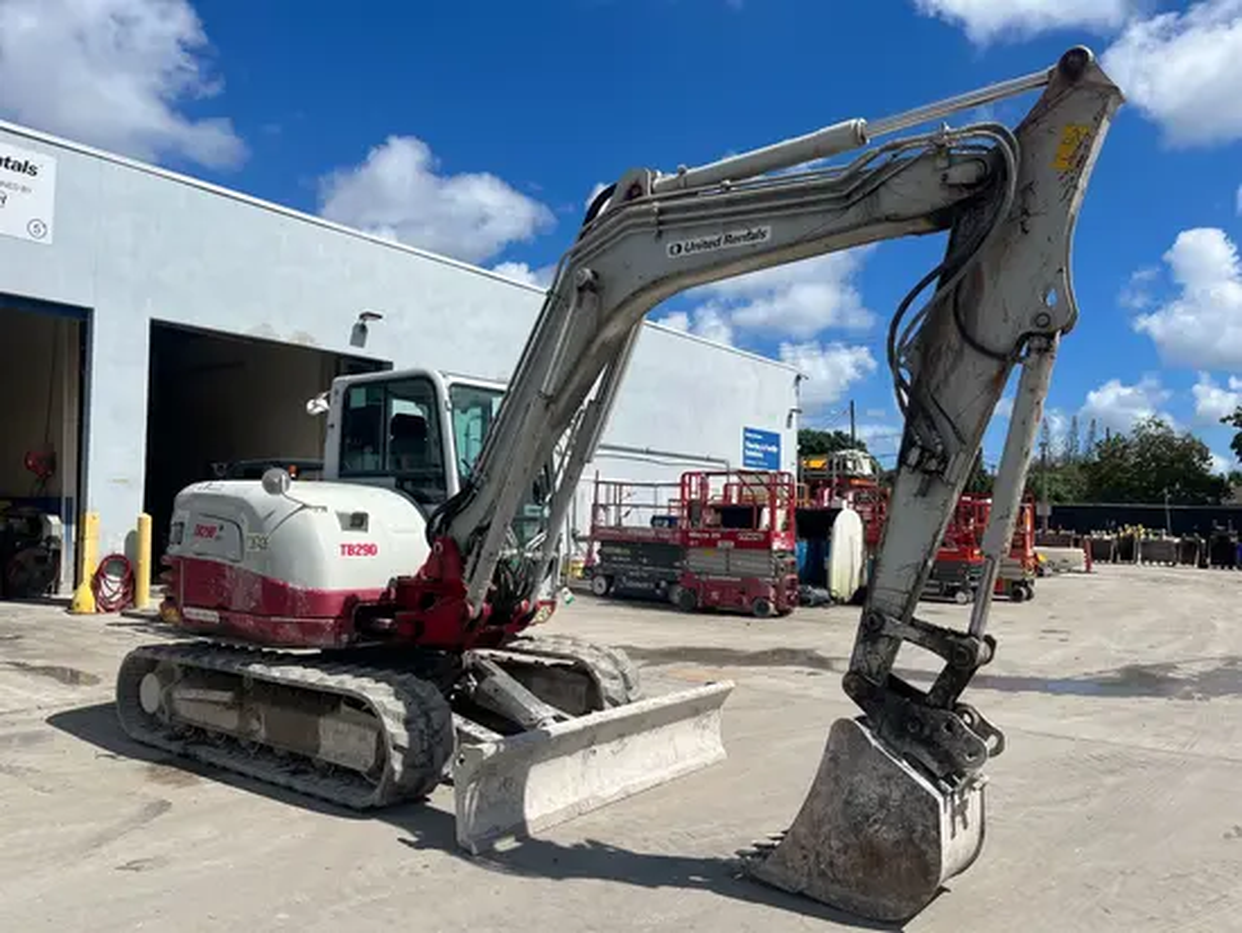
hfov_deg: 67.3
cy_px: 466
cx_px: 621
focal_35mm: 26
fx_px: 933
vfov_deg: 53.1
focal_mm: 5.1
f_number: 1.6
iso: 50
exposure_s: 1/6897
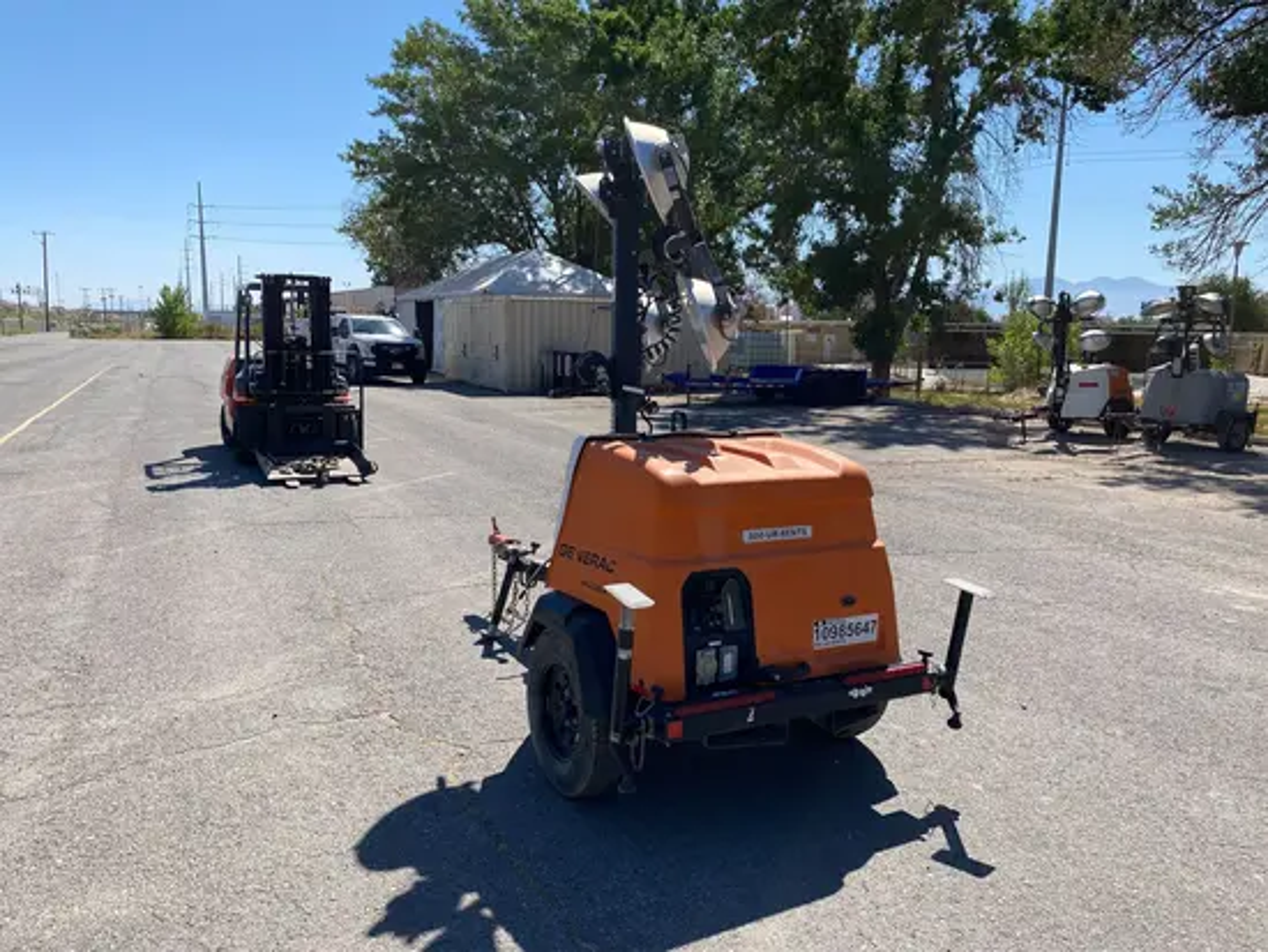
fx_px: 953
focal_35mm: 26
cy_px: 476
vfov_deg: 53.1
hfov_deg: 67.3
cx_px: 634
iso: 32
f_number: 1.8
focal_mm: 4.25
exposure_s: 1/2817
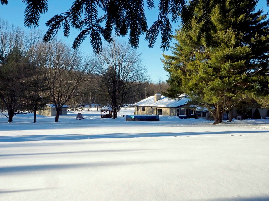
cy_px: 100
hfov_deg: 44.8
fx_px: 326
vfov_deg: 34.3
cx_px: 134
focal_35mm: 42
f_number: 18
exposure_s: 1/250
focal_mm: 21
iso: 640
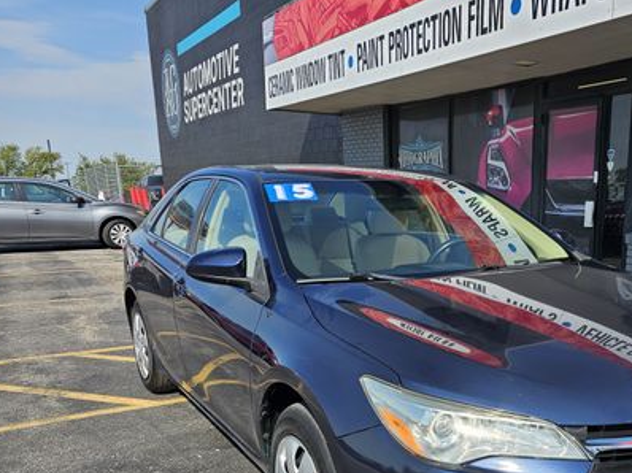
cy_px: 343
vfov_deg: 37.8
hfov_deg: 47.8
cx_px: 491
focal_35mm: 37
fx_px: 675
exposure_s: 1/588
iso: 10
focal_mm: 6.3
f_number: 1.7
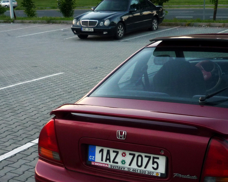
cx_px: 151
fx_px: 418
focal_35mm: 62
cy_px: 119
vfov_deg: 24.5
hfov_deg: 30.3
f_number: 2.8
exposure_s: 1/125
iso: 100
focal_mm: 5.5
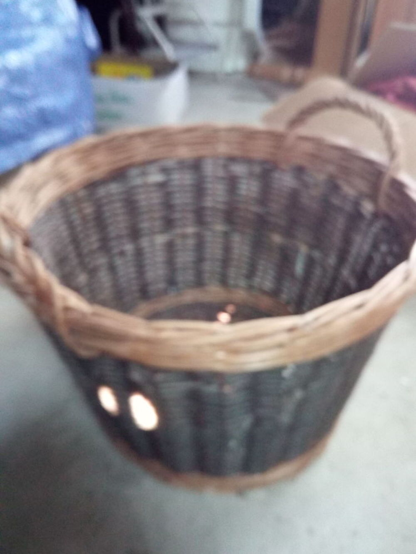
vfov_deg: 65.3
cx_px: 208
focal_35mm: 27
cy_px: 277
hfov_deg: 51.4
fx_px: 433
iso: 1165
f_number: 2
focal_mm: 3.5
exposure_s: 1/16.7
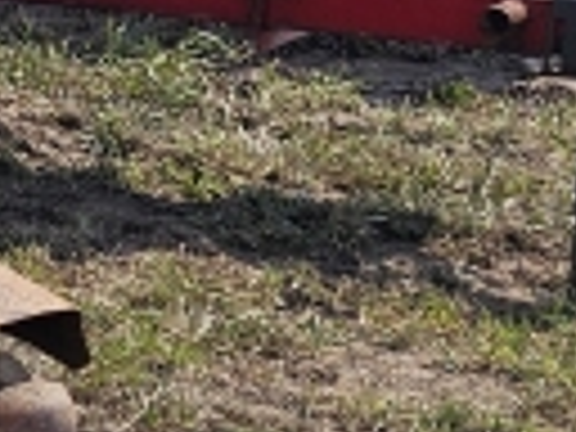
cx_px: -1508
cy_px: 338
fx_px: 3062
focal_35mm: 184
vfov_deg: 8.1
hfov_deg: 8.0
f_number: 1.7
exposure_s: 1/873
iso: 10
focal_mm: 6.3
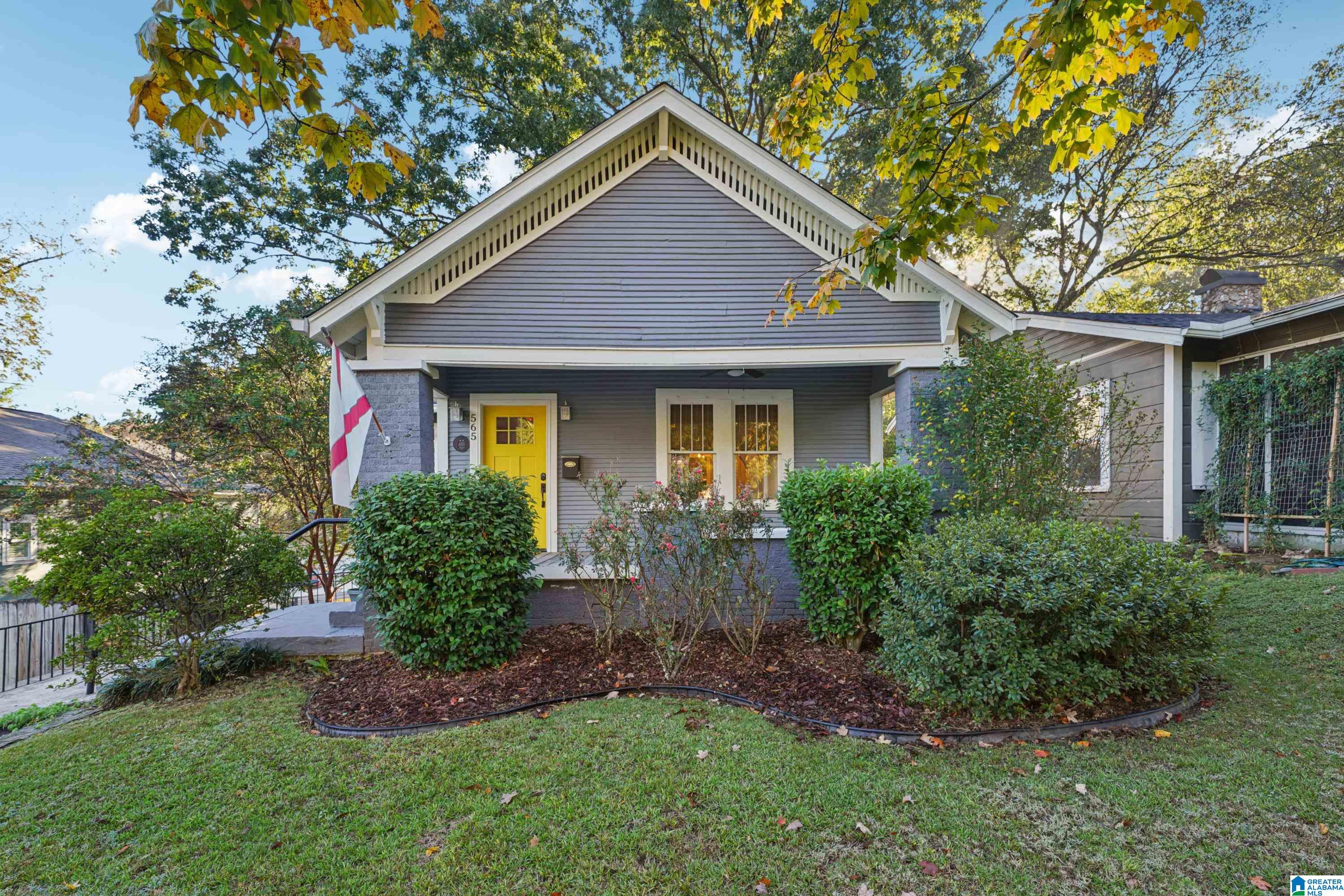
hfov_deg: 96.7
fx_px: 597
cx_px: 672
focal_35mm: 16
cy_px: 448
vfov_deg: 73.7
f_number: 8
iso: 400
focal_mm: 16
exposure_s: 1/40
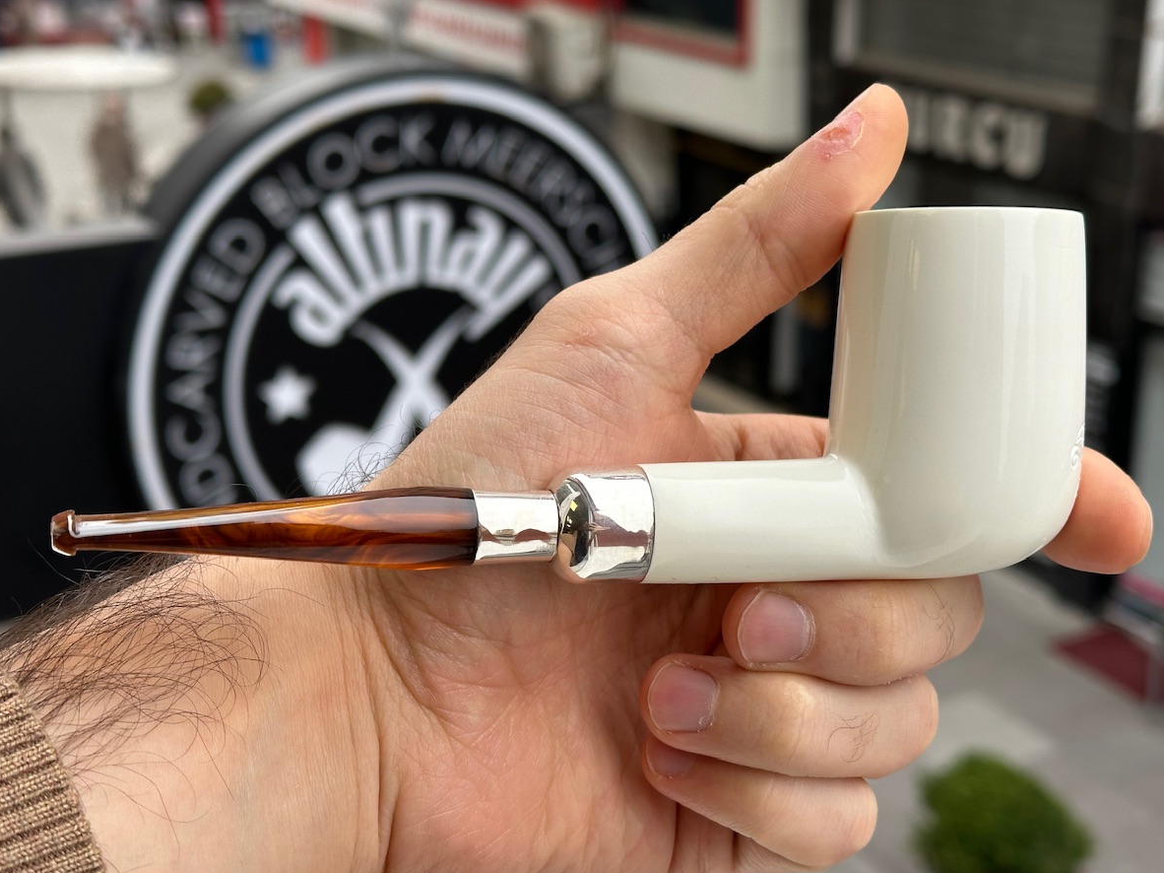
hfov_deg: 36.8
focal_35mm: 52
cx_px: 579
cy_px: 435
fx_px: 1748
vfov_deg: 28.0
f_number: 1.78
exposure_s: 1/719
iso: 64
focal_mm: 6.86
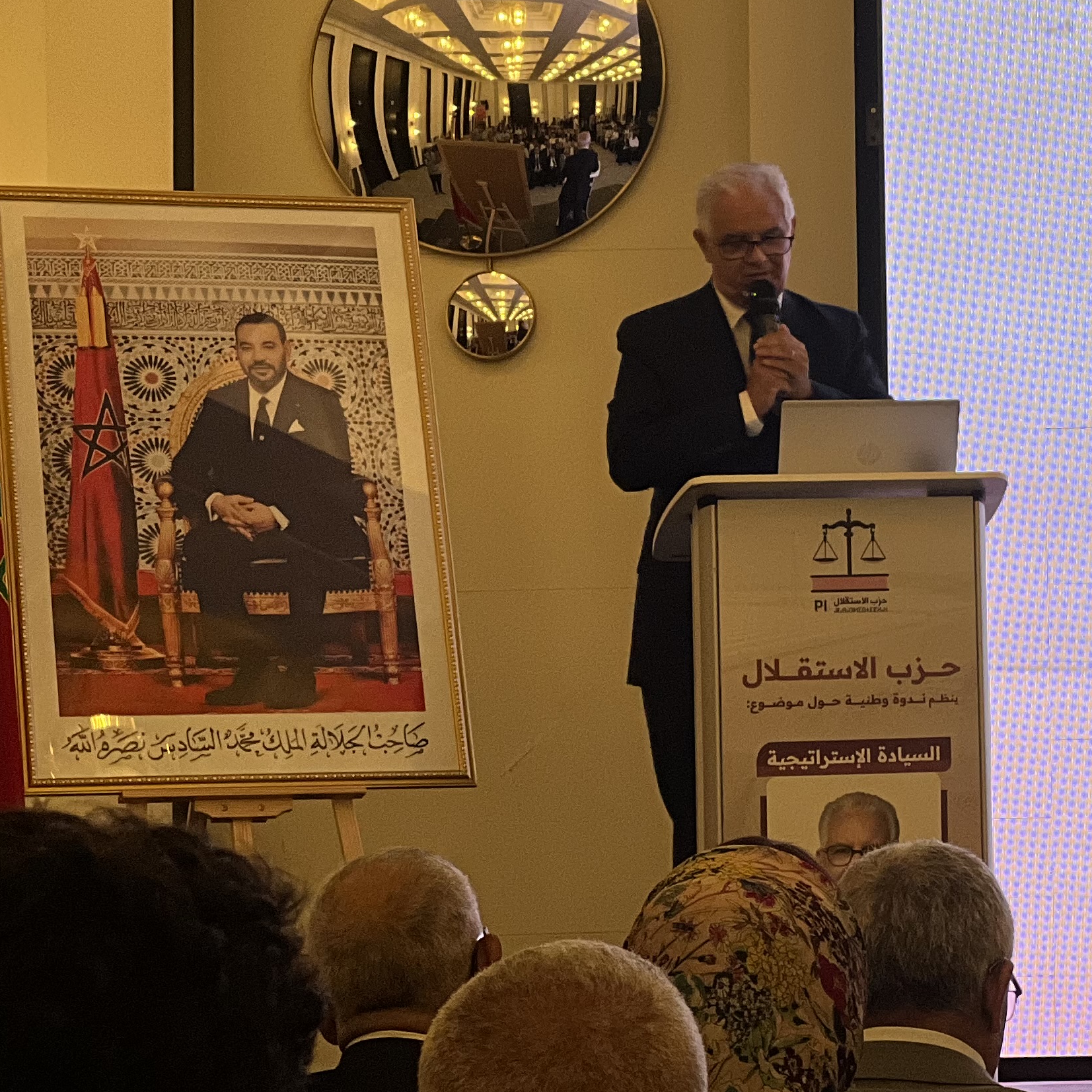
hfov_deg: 10.4
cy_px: 187
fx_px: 5925
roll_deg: +1.1
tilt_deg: +6.1
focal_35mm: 166
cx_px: 1191
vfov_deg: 10.5
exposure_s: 1/100
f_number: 2.8
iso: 100
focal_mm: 9
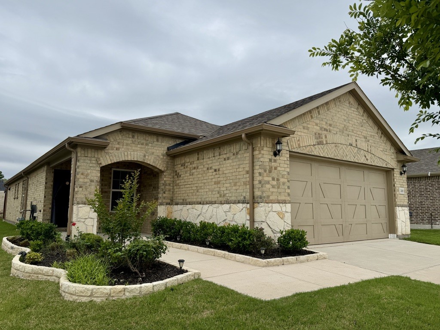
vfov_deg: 56.8
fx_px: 305
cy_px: 165
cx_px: 220
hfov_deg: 71.6
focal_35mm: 24
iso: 80
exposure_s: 1/5714
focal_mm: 6.76
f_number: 1.78
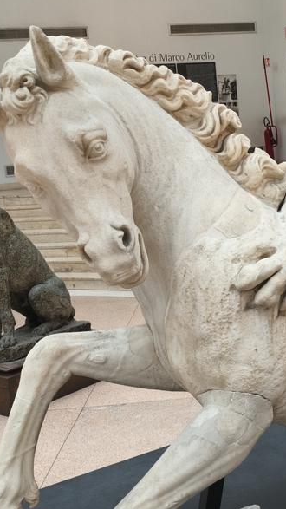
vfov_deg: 39.9
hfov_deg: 22.4
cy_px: 250
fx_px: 701
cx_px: 270
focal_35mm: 52
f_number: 1.65
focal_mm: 6.14
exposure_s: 1/99.9
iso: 80
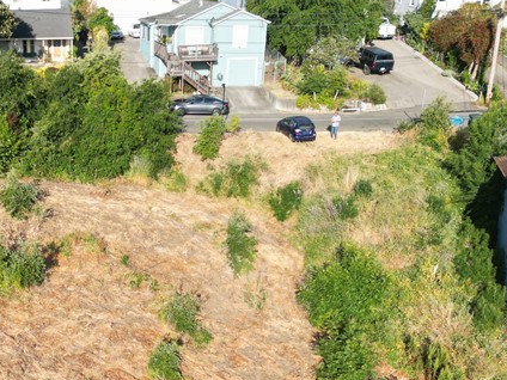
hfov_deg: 32.0
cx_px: 75
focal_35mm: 58
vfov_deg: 24.1
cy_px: 384
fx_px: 849
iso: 140
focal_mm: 6.72
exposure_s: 1/2000
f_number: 1.7
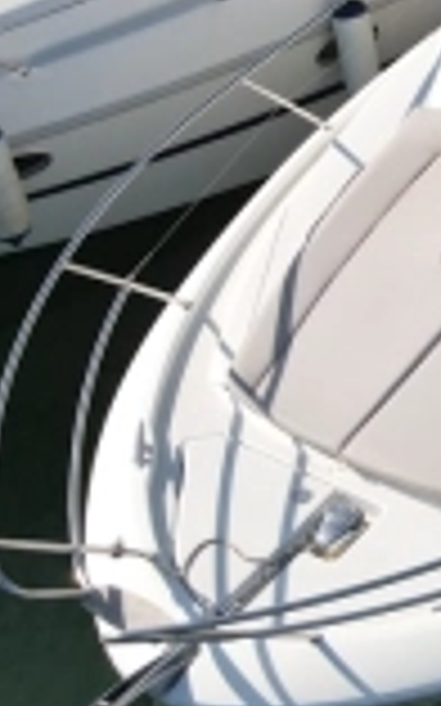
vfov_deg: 23.2
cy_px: 209
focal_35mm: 89
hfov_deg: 13.3
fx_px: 1713
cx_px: 788
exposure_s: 1/725
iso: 110
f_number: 2.8
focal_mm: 4.5
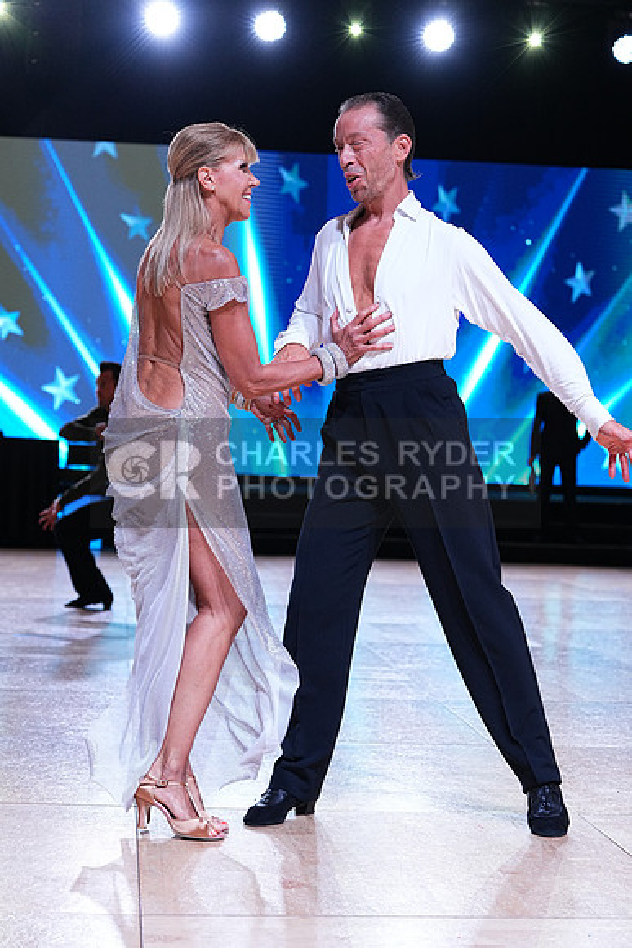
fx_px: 1842
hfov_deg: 19.5
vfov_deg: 28.8
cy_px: 474
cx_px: 316
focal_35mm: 70
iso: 1250
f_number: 4
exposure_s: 1/400
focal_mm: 70
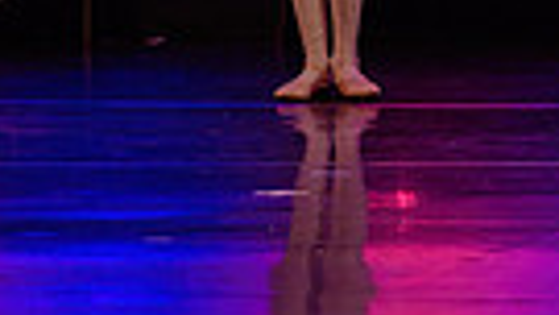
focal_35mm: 606
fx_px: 8984
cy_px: -347
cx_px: 1016
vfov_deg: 2.0
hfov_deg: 3.5
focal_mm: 120
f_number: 2.8
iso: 1600
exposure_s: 1/250
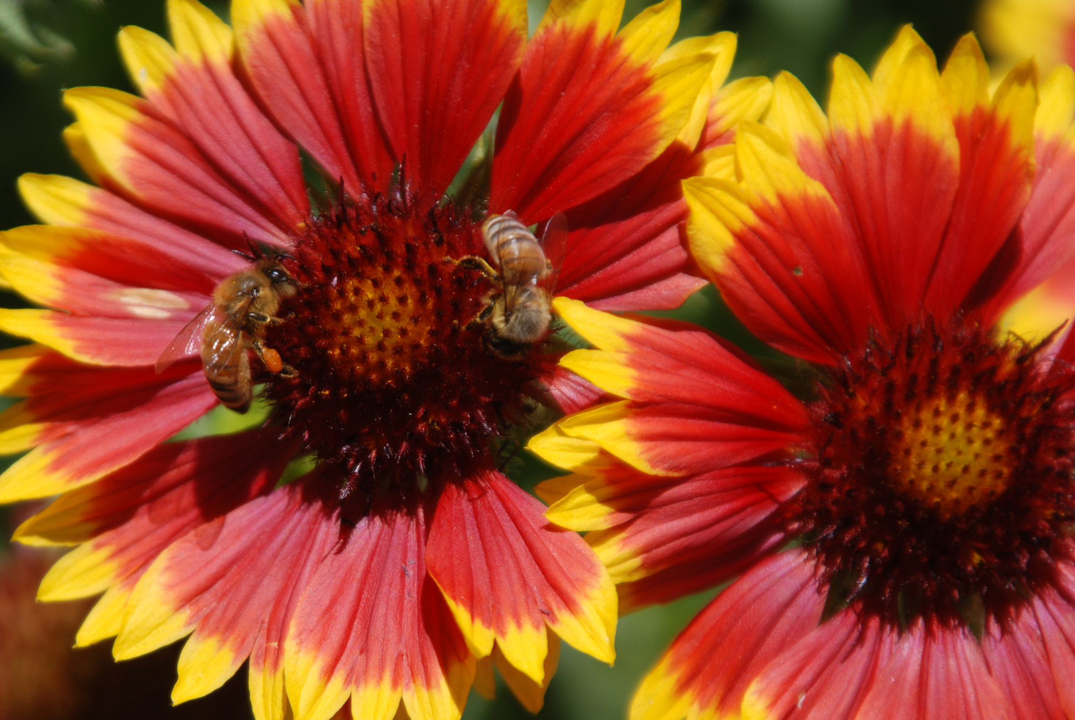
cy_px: 360
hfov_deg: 4.6
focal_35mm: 450
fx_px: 13454
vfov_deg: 3.1
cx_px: 538
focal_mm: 300
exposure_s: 1/640
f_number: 6.3
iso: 200
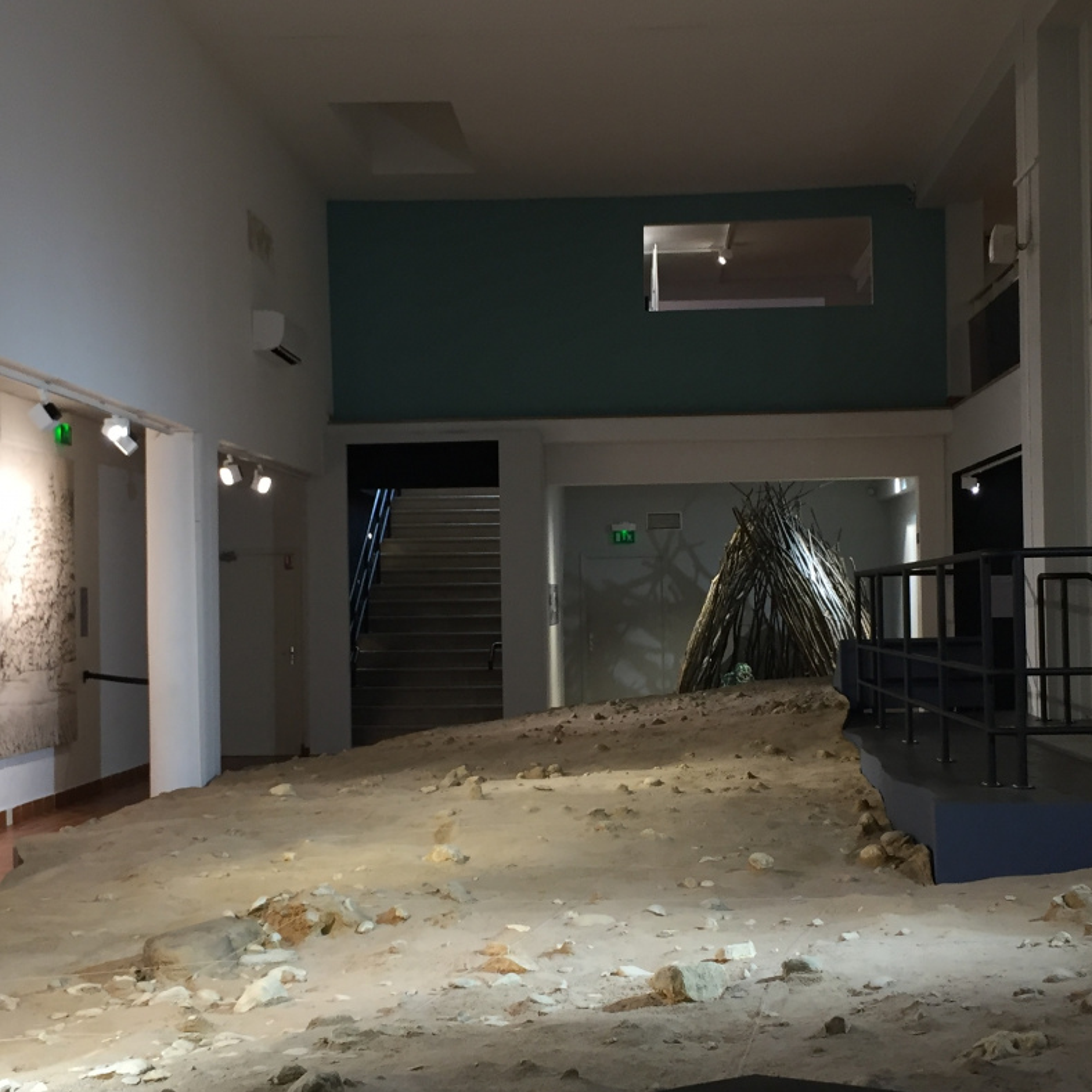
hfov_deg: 32.8
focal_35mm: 52
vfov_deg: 32.8
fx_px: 1856
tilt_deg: +1.5
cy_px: 587
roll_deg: +0.9
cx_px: 543
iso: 100
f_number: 2.2
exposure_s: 1/33
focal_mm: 4.15
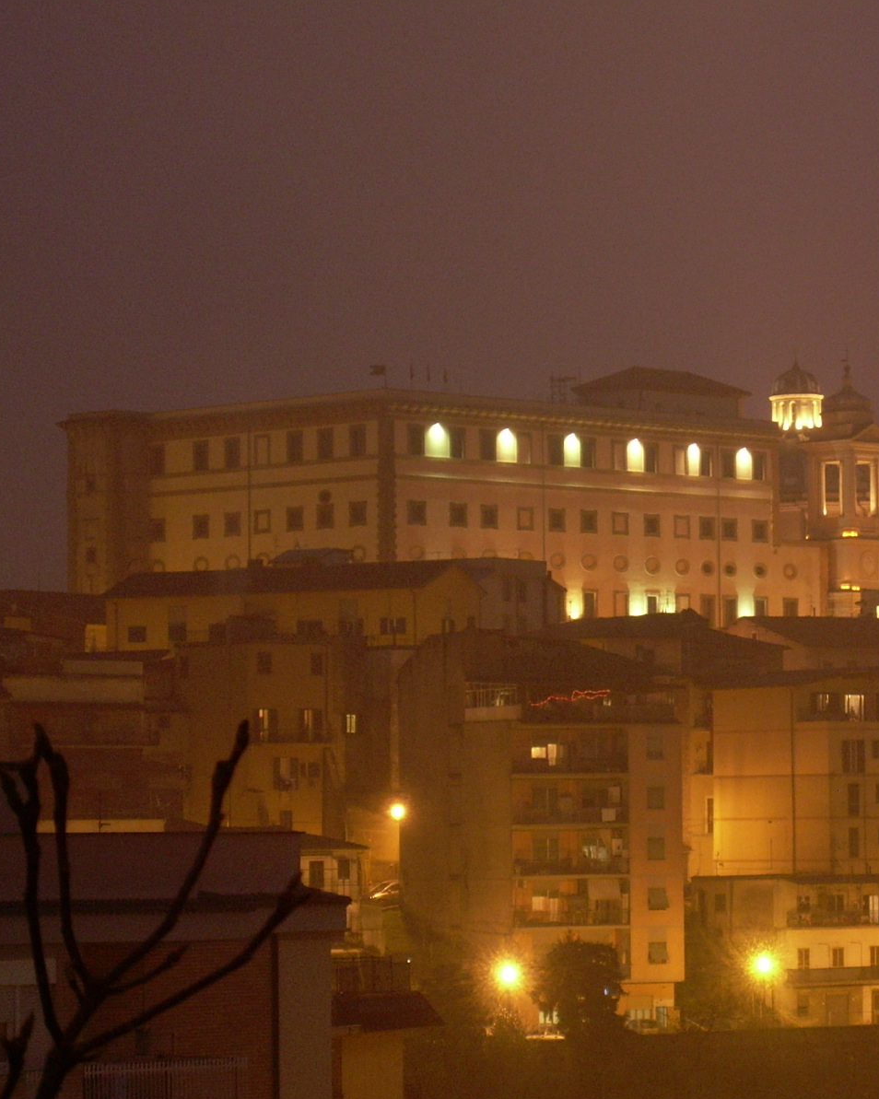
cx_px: 656
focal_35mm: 144
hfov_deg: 10.7
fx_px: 4684
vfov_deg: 13.4
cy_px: 549
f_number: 4.9
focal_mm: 18.9
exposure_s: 2
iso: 200
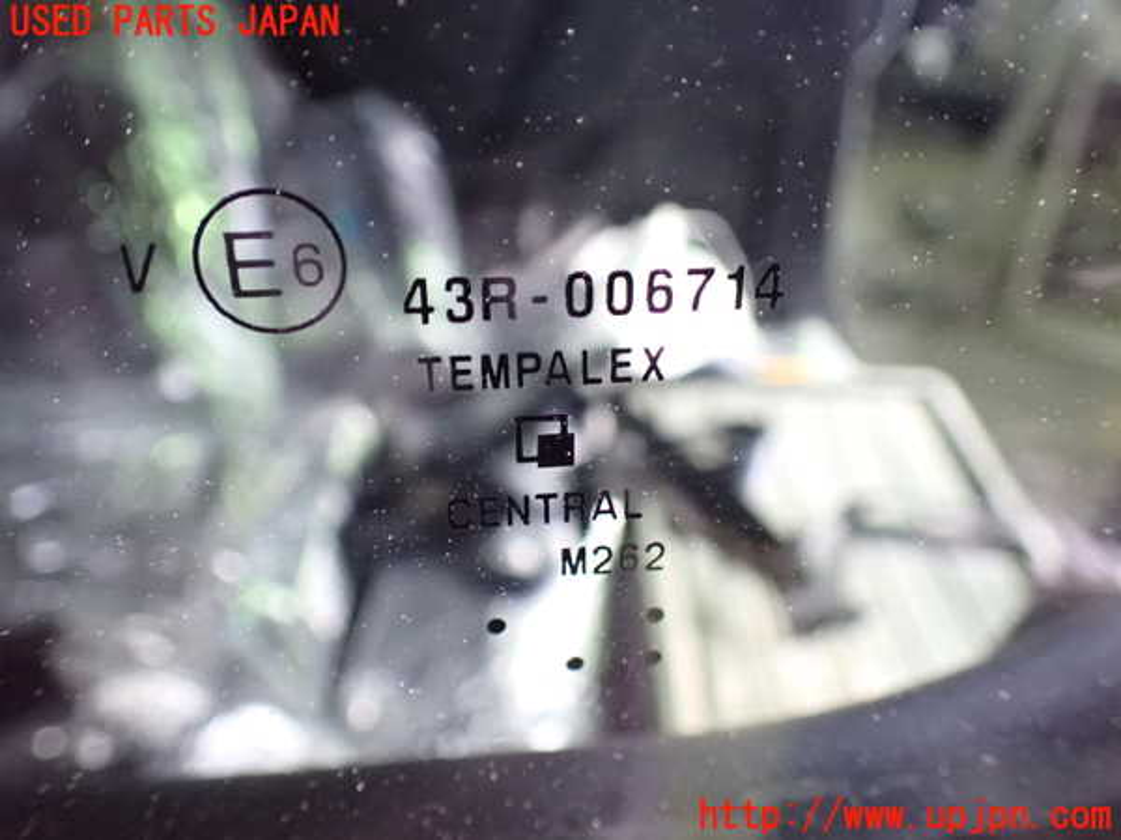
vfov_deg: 46.8
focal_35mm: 30
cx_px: 560
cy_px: 420
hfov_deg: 60.0
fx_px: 972
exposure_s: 1/30
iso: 1600
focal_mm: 5.4
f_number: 2.3
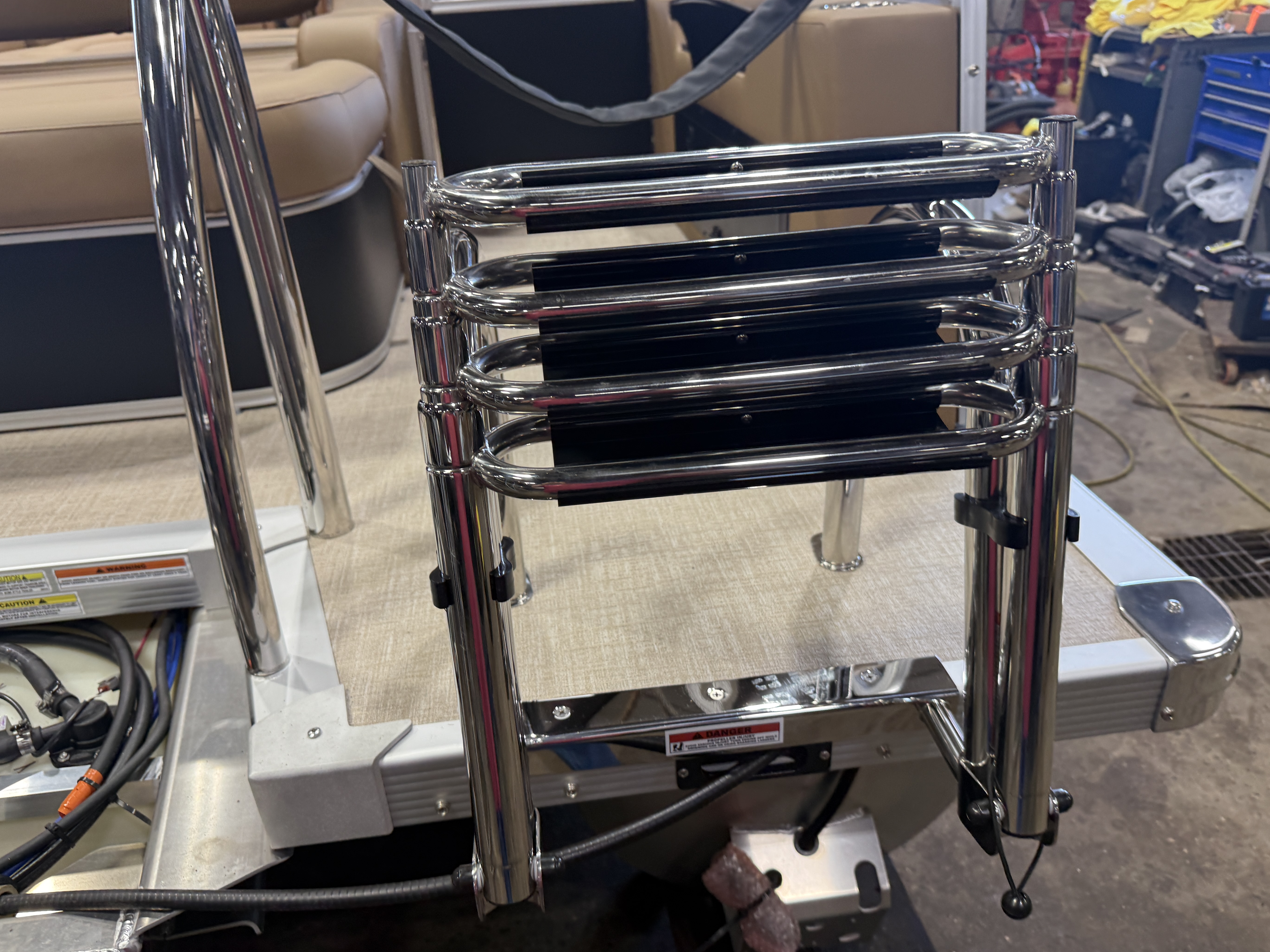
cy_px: 493
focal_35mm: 25
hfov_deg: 69.4
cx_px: 625
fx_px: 917
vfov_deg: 54.9
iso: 100
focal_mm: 6.76
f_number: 1.78
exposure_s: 1/120
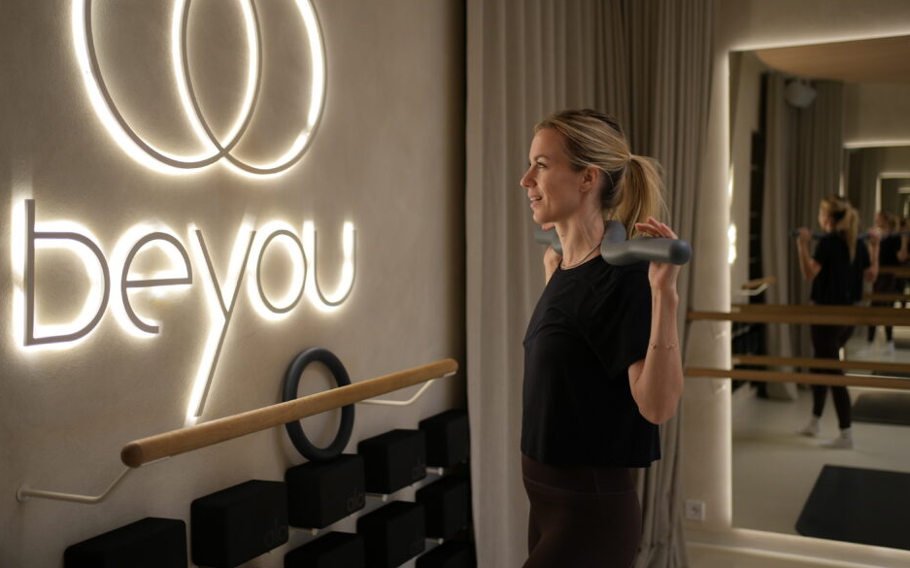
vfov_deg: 32.7
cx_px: 445
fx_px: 967
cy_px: 242
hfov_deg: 50.4
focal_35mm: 39
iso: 320
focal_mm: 35
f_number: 1.8
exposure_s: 1/200
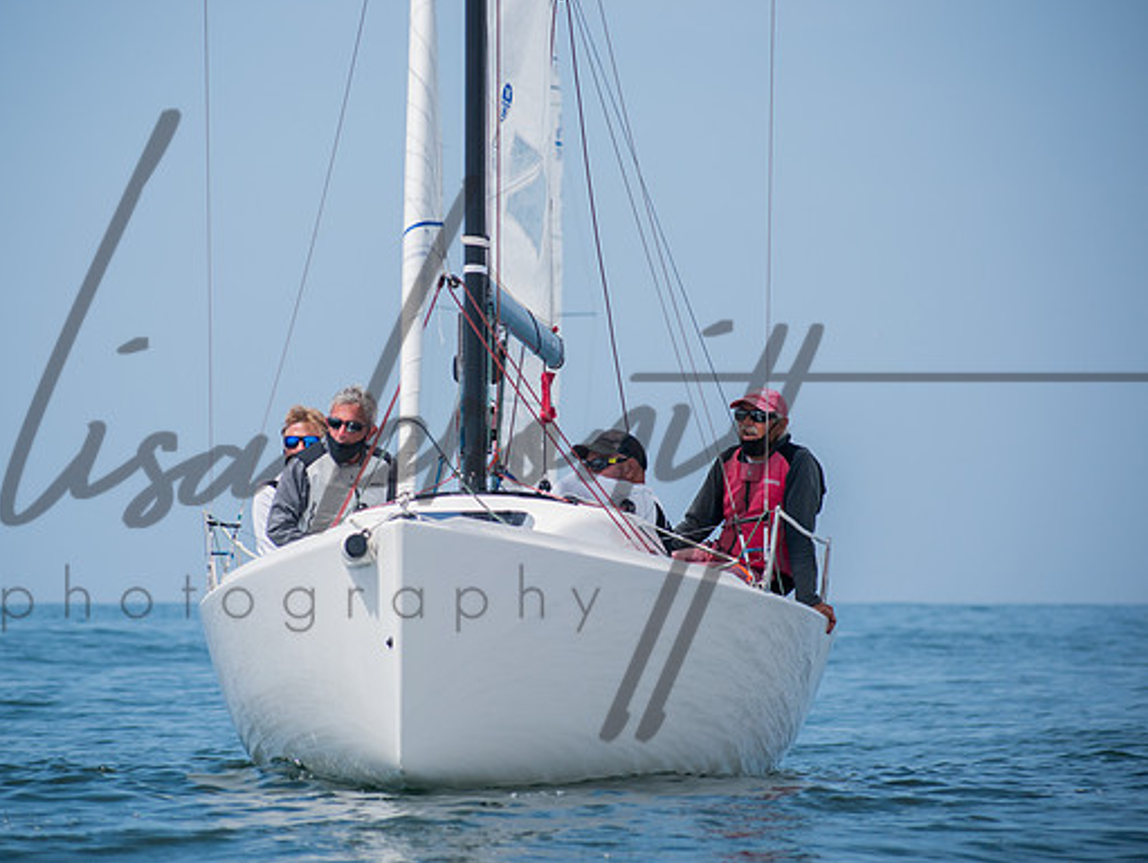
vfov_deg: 6.3
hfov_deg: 8.3
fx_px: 7899
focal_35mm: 238
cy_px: 430
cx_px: 501
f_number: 4.8
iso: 100
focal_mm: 140
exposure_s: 1/1000
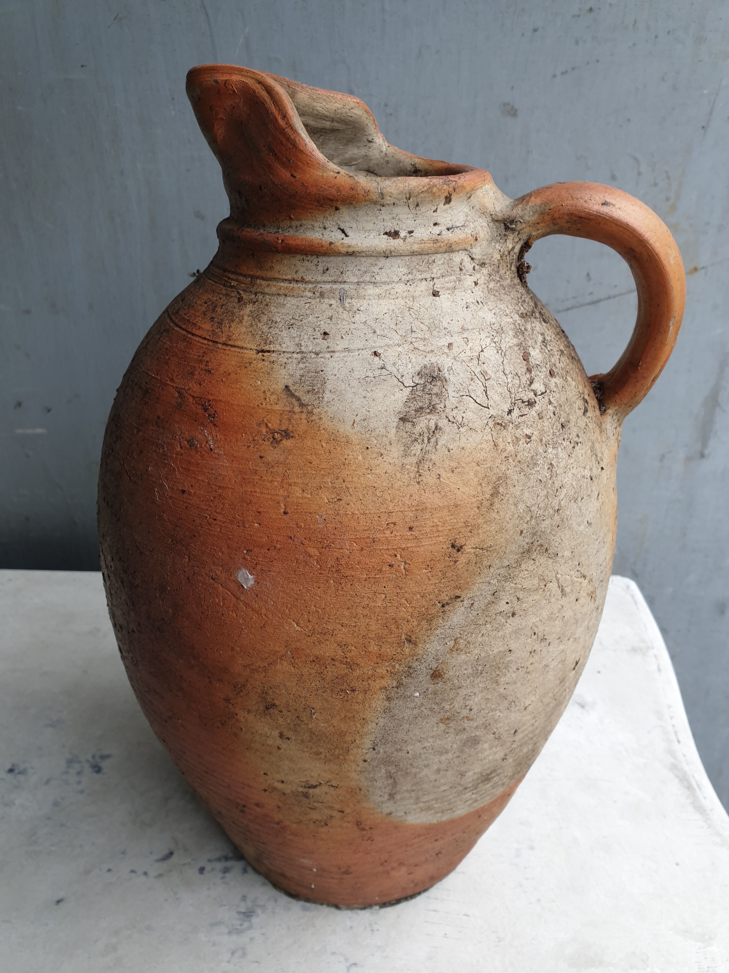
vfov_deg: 67.3
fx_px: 730
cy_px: 486
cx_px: 364
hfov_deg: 53.1
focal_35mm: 26
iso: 64
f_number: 2.4
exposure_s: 1/50
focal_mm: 4.3
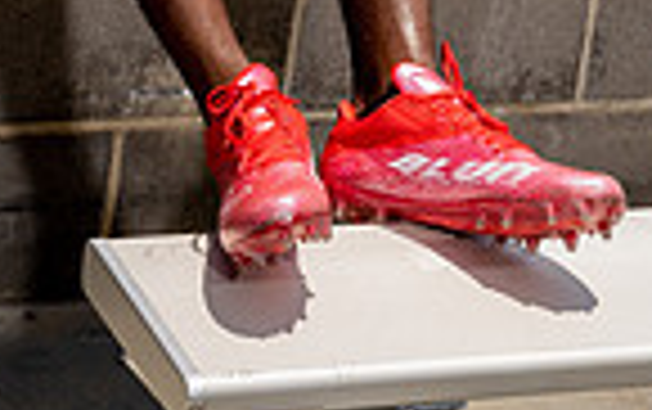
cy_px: -514
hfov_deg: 14.4
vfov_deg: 8.4
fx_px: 2580
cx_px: 207
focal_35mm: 145
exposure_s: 1/250
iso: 100
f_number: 7.1
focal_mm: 46
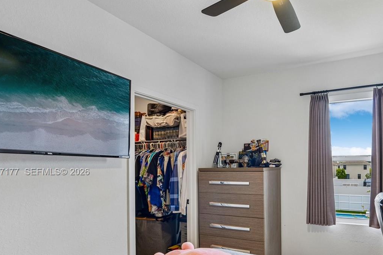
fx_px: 234
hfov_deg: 74.6
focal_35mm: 22
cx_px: 273
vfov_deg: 55.9
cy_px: 172
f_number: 9
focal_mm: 14
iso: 200
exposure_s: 1/6
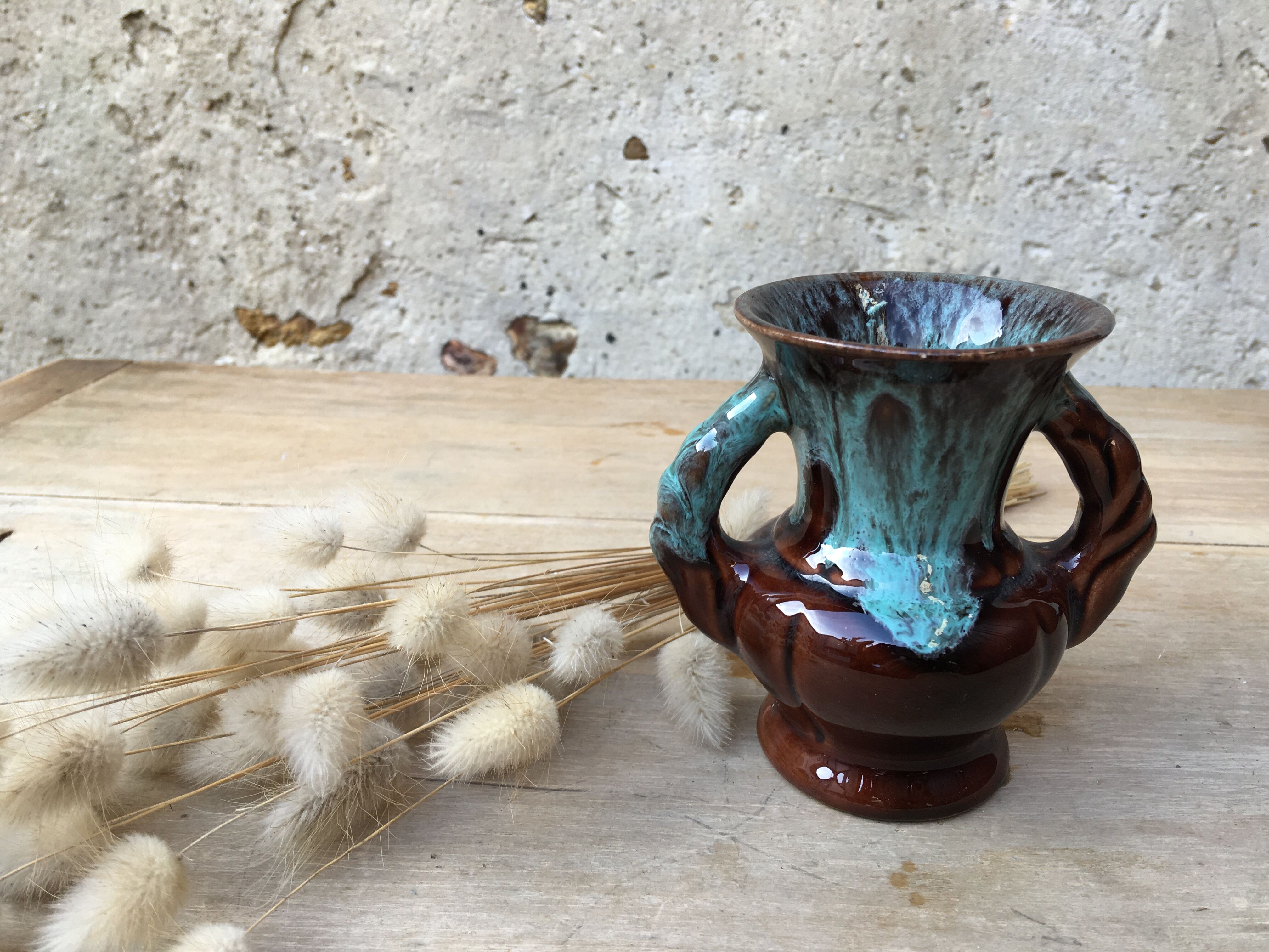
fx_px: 1063
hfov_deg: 61.7
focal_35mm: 29
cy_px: 476
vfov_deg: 48.2
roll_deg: +0.6
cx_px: 634
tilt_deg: -19.6
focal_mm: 4.15
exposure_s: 1/100
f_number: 2.2
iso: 25
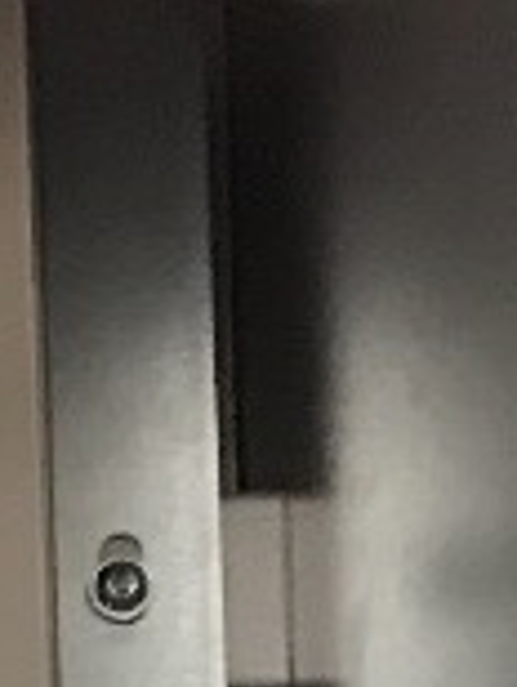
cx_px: -972
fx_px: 4329
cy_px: 2173
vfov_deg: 7.7
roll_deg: +0.7
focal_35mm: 218
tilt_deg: +3.3
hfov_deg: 6.3
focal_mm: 3.99
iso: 64
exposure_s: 1/17
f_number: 1.8
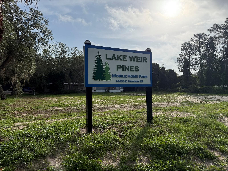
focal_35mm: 24
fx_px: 158
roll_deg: +1.5
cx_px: 114
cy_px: 86
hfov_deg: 71.6
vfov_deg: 56.8
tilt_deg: +0.2
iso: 100
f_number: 1.78
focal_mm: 6.76
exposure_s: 1/14286
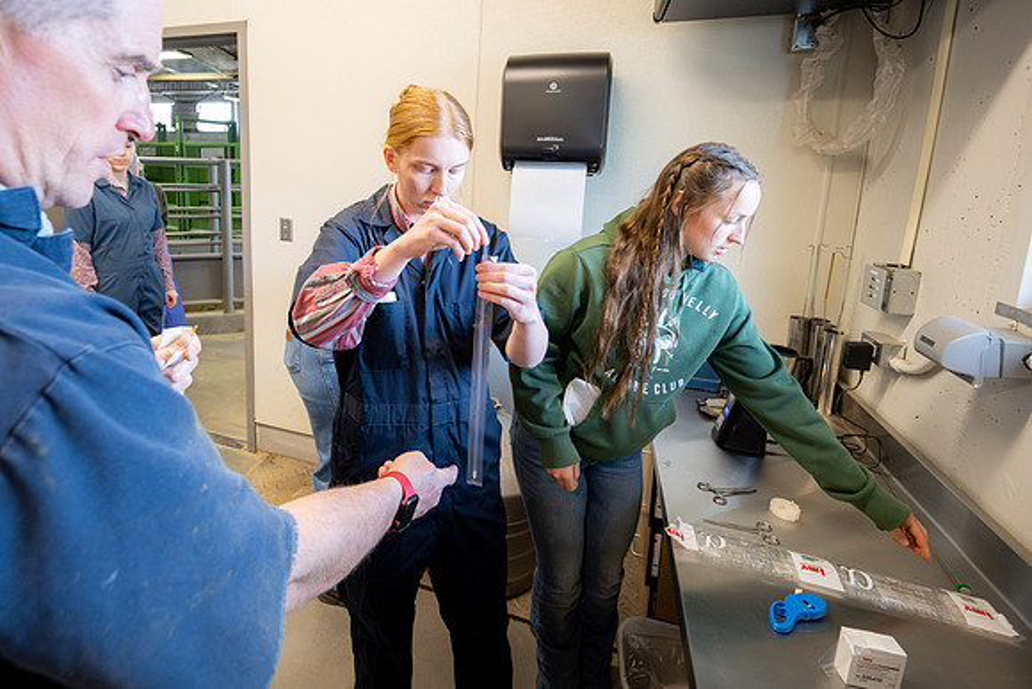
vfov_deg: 62.9
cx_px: 418
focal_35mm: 19
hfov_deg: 85.3
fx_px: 551
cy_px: 248
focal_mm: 15
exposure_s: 1/250
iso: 2000
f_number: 4
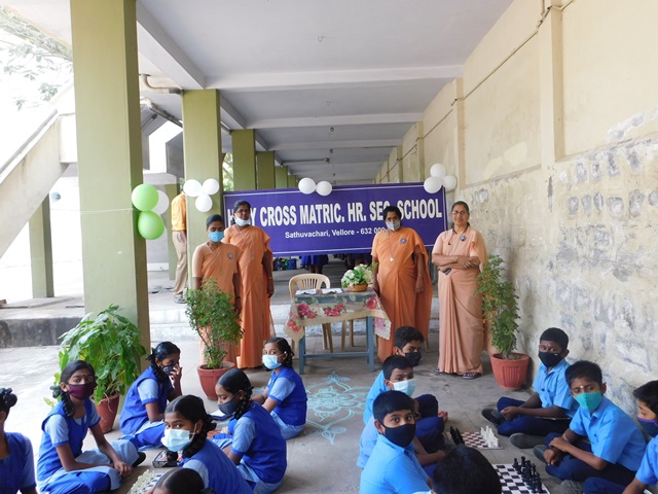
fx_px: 570
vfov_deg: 46.8
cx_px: 329
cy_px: 247
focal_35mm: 30
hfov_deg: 60.0
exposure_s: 1/60
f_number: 3.2
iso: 125
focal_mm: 5.3
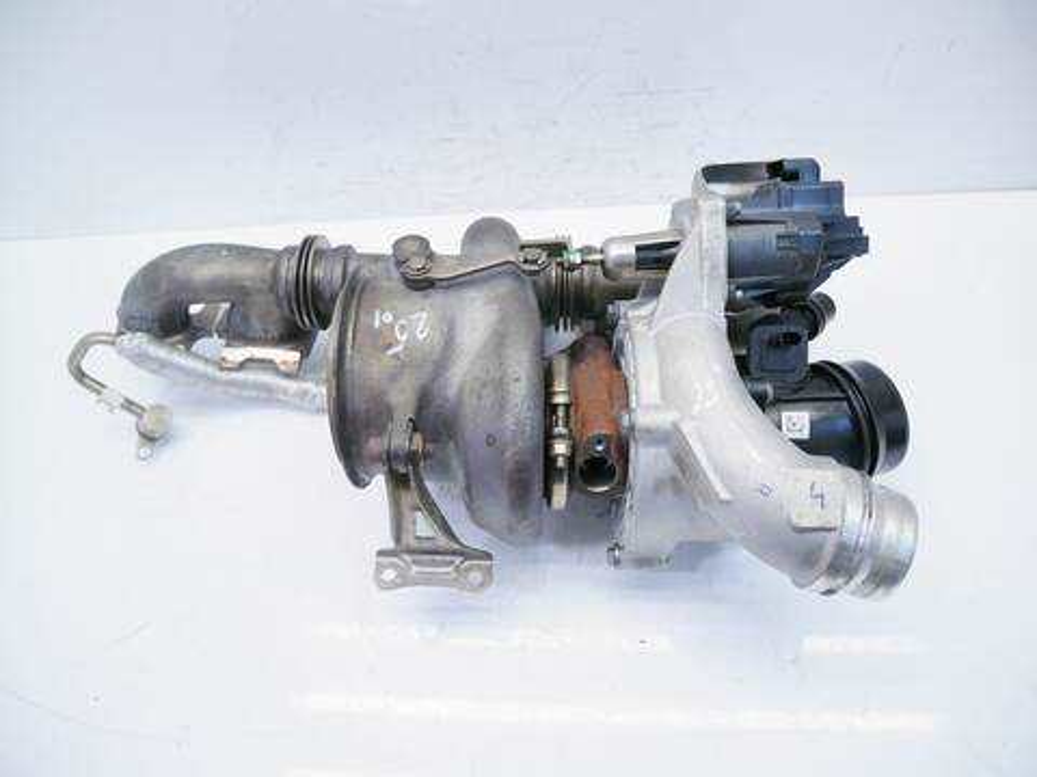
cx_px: 518
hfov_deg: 71.6
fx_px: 719
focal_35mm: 24
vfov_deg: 56.8
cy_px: 388
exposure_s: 1/80
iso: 200
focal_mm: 12
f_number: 3.5
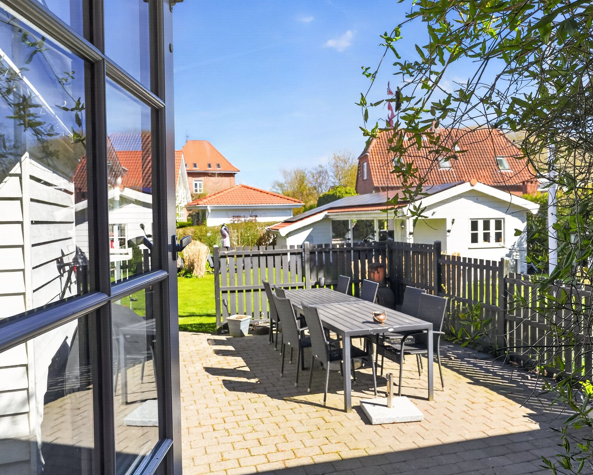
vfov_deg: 48.5
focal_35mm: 30
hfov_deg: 58.8
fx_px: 526
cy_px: 229
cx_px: 301
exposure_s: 1/320
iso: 400
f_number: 8
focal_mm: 25
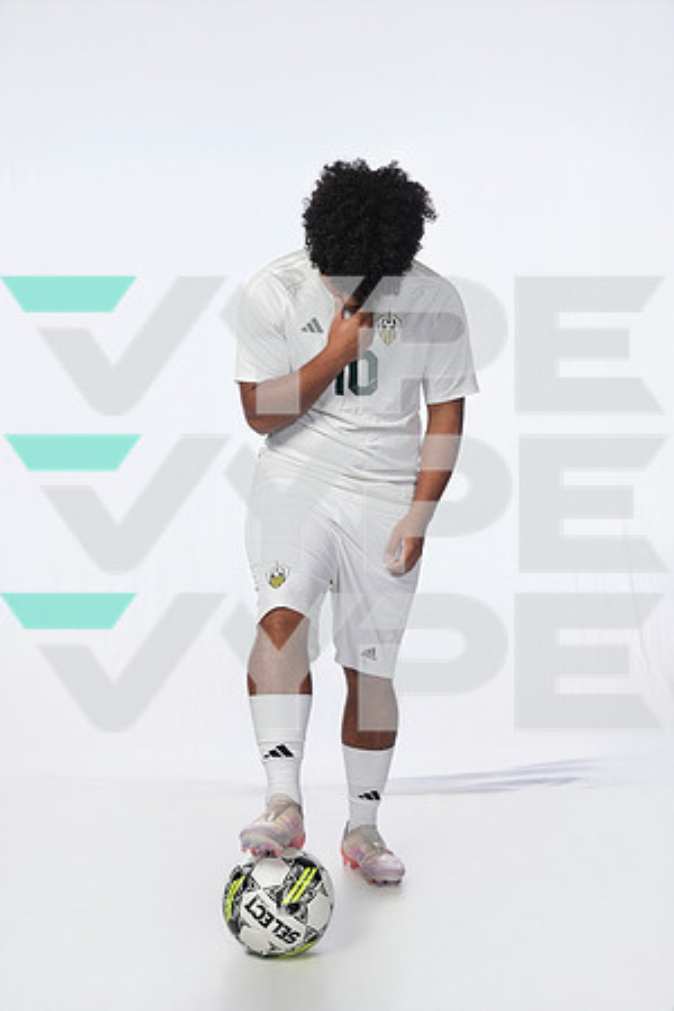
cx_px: 337
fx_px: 1292
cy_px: 506
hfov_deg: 29.2
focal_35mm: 46
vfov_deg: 42.7
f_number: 8
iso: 800
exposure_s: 1/250
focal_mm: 46
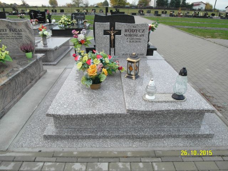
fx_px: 158
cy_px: 86
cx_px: 114
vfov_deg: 56.8
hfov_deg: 71.6
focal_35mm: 24
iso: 100
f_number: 2.8
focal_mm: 5.2
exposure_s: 1/60
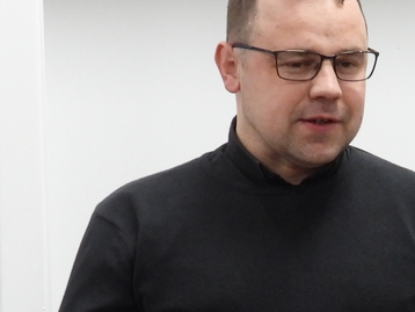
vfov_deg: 3.9
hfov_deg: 5.1
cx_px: 501
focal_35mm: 385
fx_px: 4619
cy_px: 317
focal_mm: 20.7
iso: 400
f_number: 4
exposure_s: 1/30
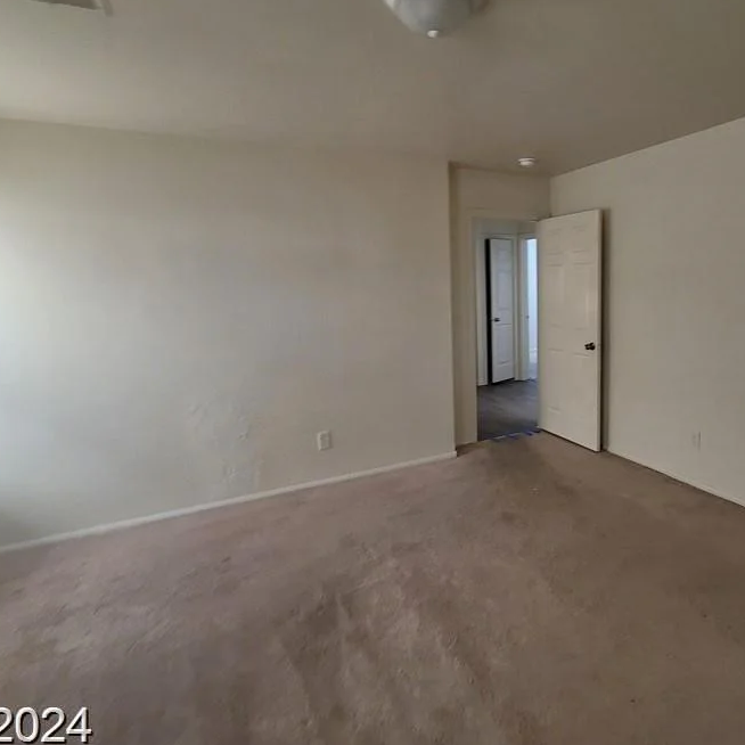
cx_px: 457
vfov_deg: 80.3
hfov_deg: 79.5
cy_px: 322
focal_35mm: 18
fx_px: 438
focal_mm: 2.2
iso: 125
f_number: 2.2
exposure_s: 1/60
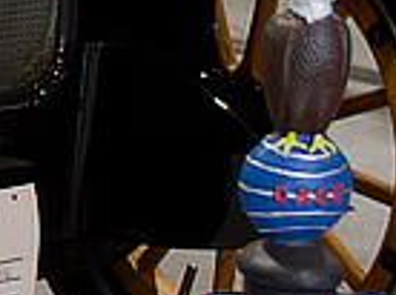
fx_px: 3152
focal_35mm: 276
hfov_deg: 6.7
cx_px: -677
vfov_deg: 5.3
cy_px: -215
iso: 560
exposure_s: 1/100
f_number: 4
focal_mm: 24
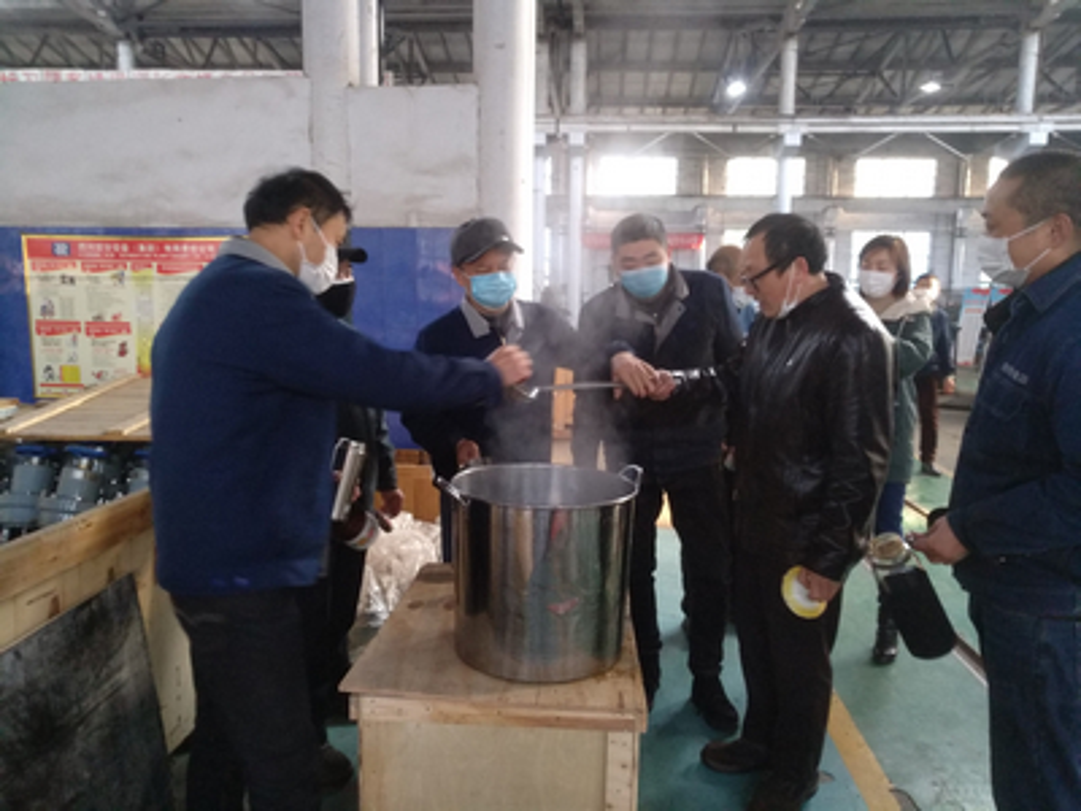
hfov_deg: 76.4
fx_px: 687
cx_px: 540
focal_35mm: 22
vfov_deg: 61.1
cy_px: 406
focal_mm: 3.81
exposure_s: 1/25
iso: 800
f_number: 2.2
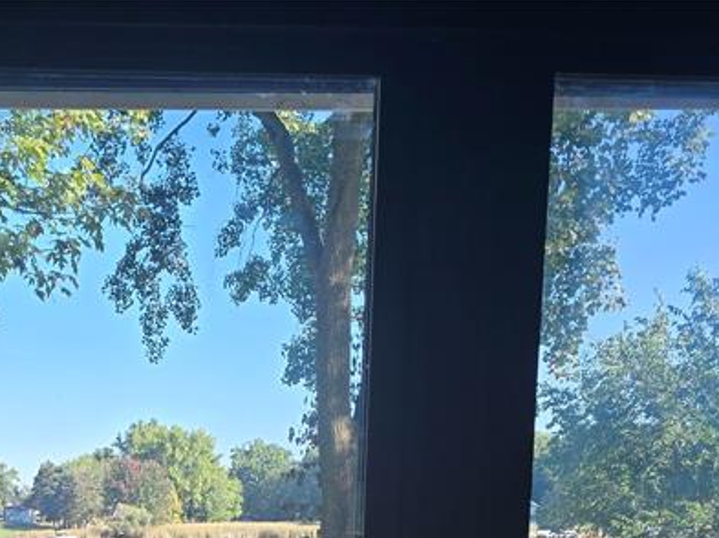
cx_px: -7
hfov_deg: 29.9
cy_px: 701
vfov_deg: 21.9
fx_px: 1245
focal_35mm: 60
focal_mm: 6.3
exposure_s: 1/248
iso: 12
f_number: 1.7
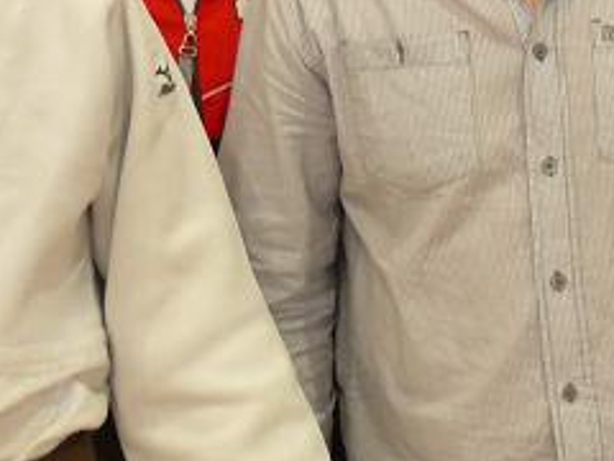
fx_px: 2625
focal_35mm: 148
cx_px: 571
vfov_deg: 9.9
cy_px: -33
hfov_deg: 13.2
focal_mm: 8.3
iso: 200
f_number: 2.8
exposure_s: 1/20
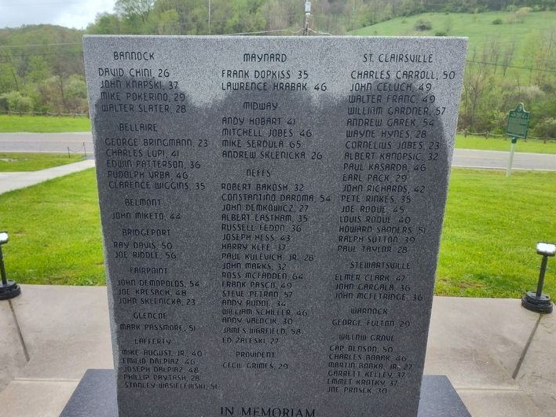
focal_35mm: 26
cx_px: 251
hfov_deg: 67.1
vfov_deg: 53.0
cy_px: 219
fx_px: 418
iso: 100
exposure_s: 1/297
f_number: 1.8
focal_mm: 5.56
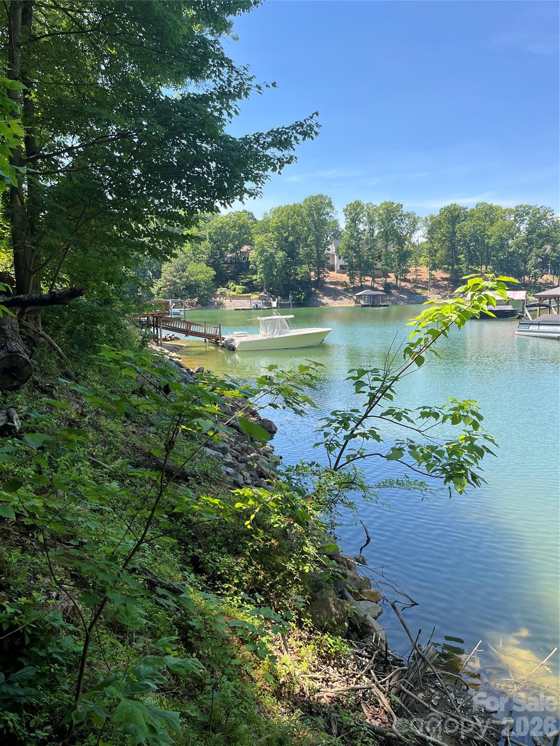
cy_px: 373
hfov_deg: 53.1
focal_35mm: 26
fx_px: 561
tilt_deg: -6.6
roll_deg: +2.4
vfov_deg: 67.3
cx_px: 280
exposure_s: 1/943
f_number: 1.6
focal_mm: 5.1
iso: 50
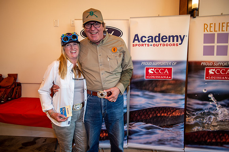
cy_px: 76
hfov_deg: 84.0
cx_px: 114
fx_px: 127
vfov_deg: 61.9
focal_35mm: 20
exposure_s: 1/60
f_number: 2.8
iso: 800
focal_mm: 20
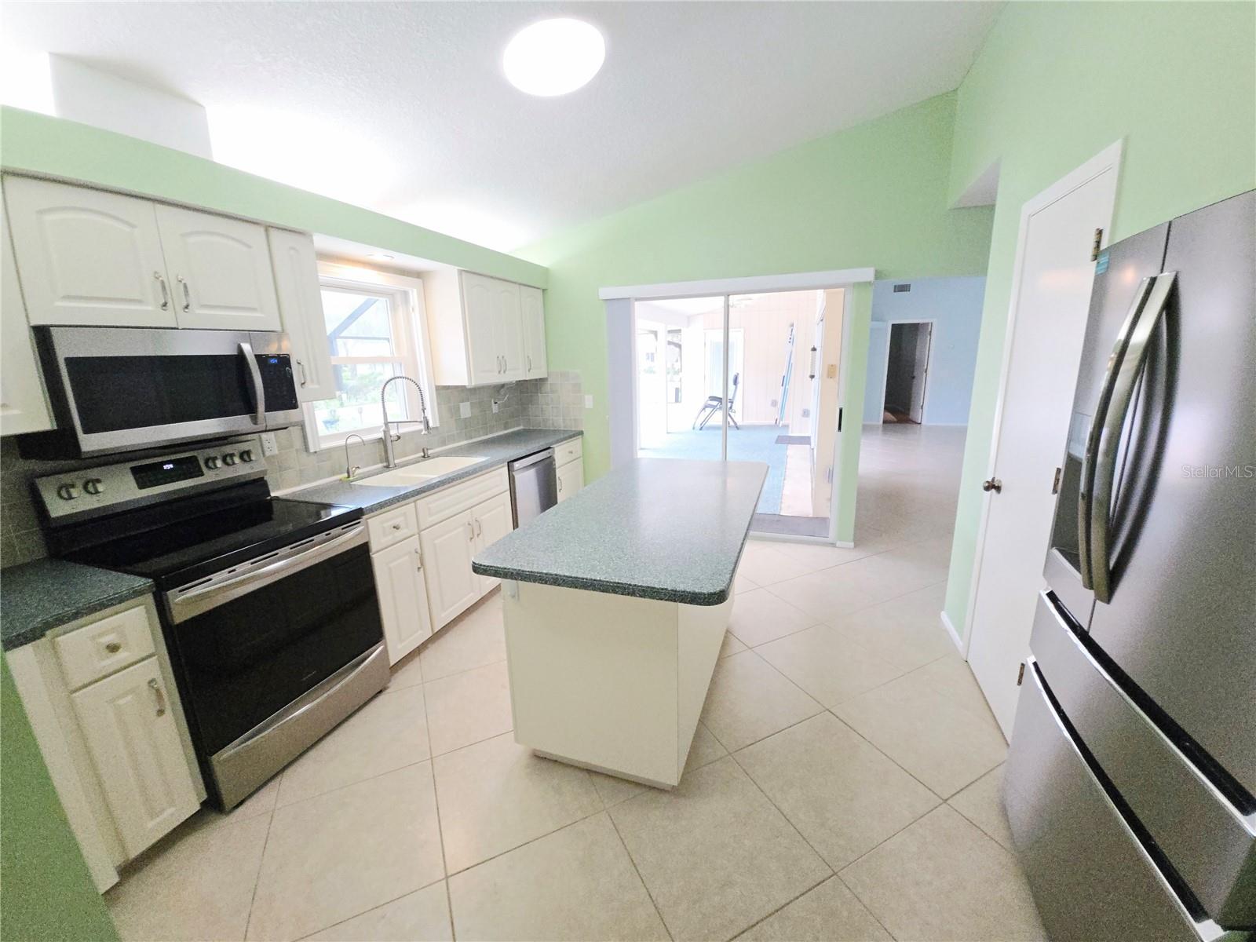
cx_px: 628
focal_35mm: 13
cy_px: 471
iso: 125
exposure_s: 1/60.2
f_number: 2.2
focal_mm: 1.7
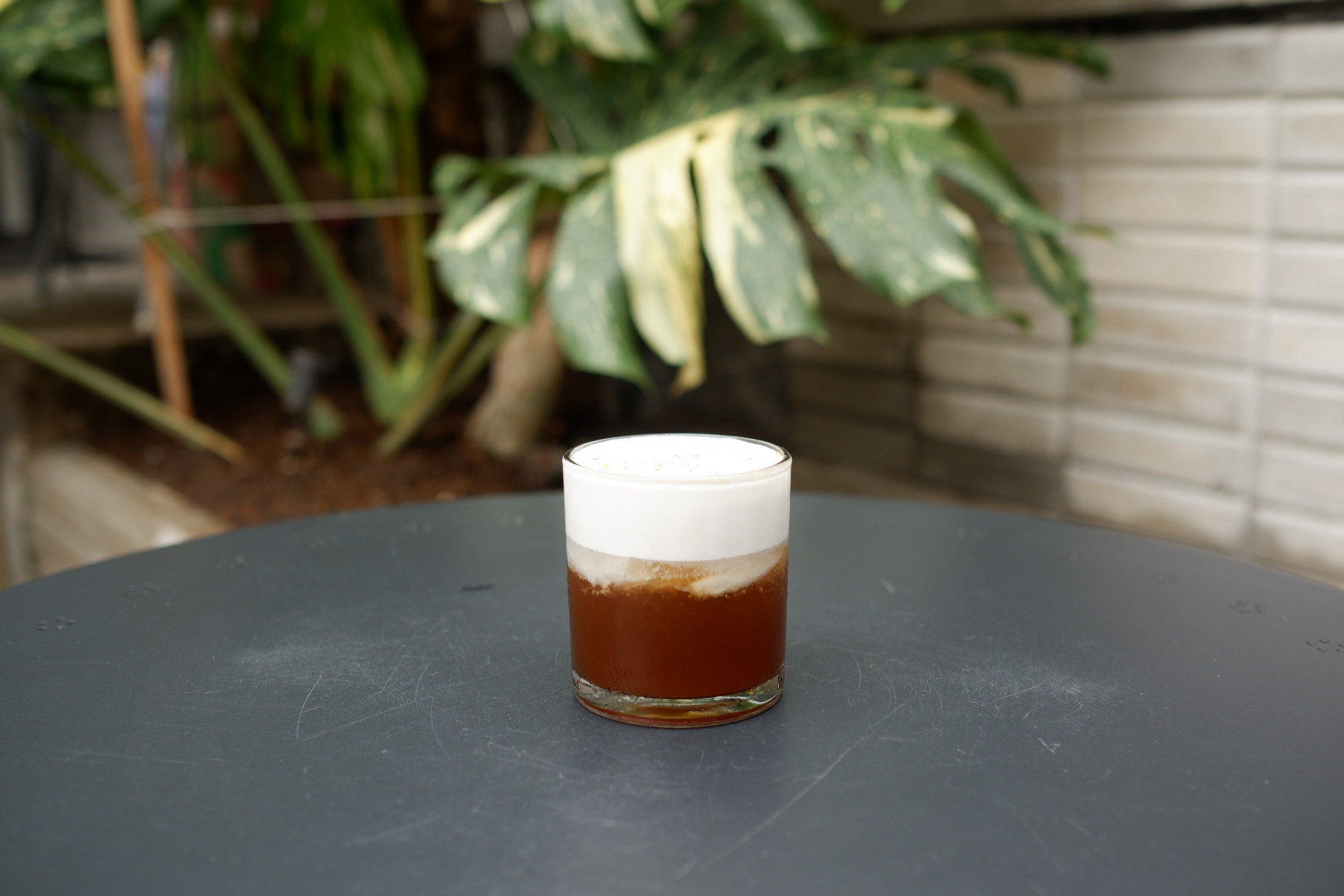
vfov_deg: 37.9
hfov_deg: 54.4
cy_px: 448
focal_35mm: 35
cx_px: 672
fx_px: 1307
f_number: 2.5
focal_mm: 23
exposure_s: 1/1600
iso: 320
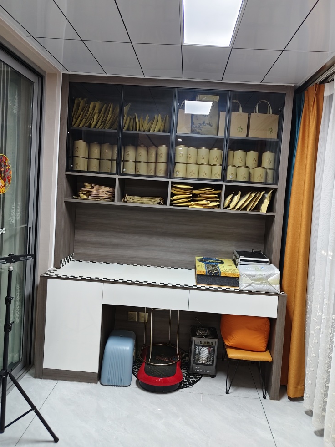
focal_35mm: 25
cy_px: 206
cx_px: 172
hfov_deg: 54.9
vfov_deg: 69.3
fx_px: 323
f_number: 1.88
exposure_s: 1/50
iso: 615
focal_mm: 5.56
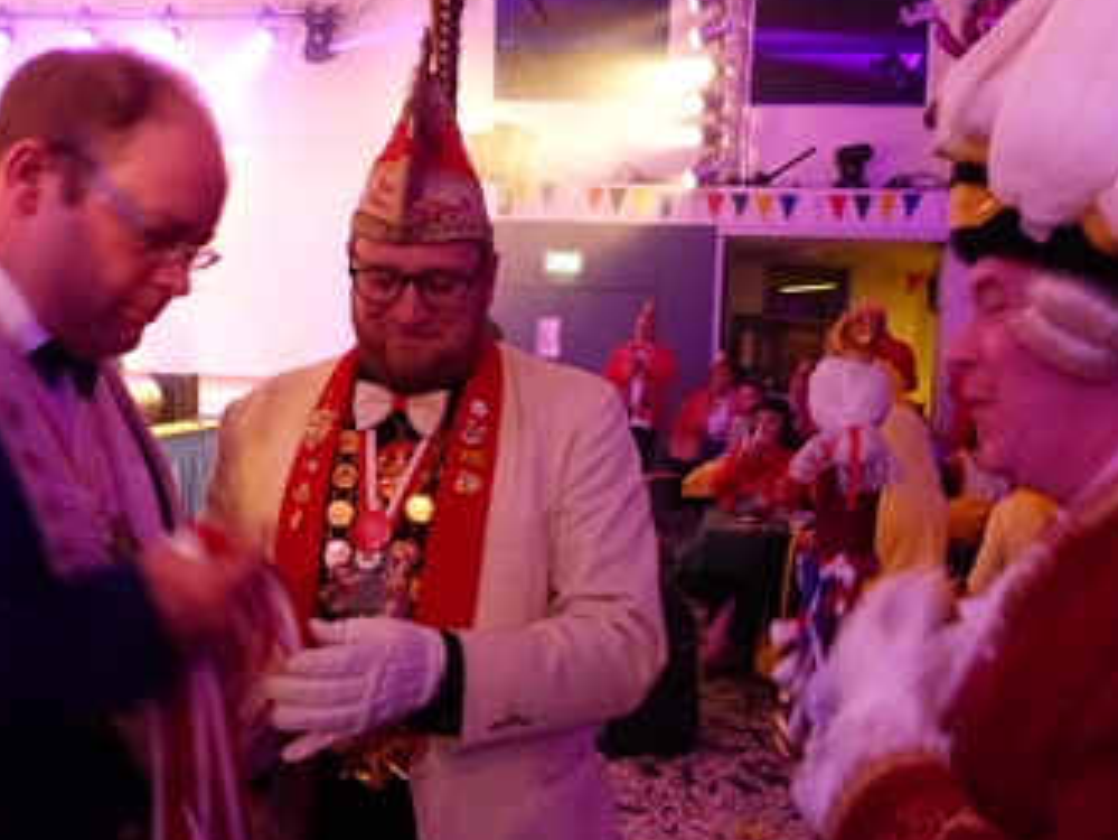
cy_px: 423
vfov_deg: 46.8
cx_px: 574
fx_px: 969
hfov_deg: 59.9
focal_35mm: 30
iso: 800
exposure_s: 1/20
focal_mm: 4.5
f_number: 2.8
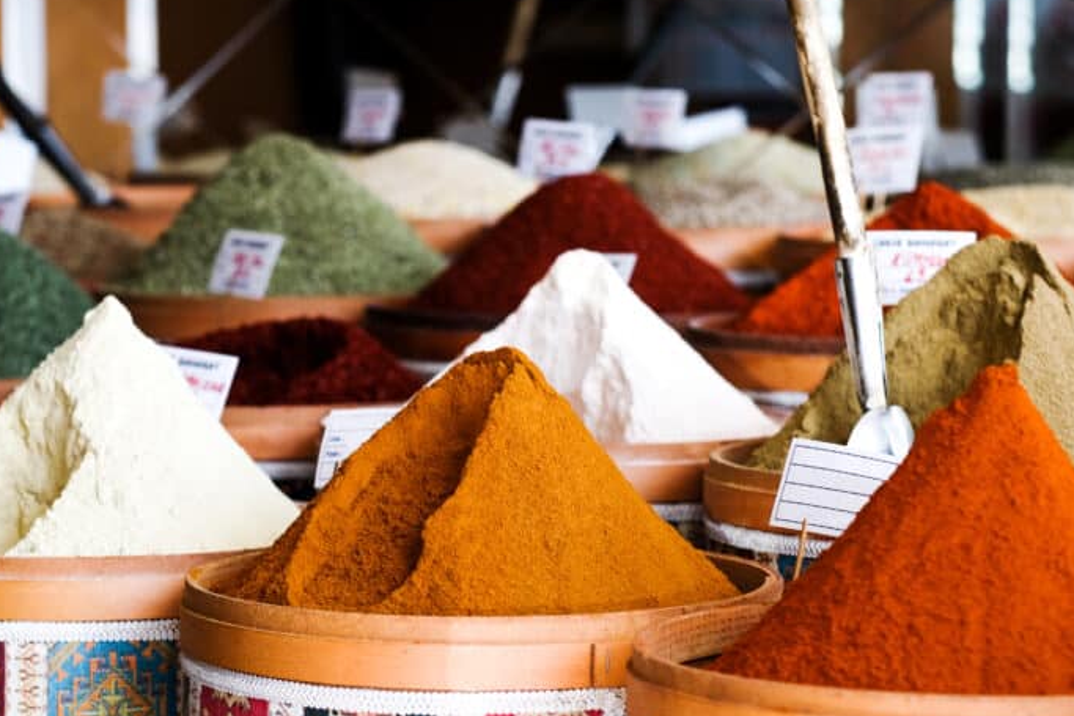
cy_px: 363
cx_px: 432
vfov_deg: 10.9
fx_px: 3758
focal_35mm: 126
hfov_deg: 16.3
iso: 160
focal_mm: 56
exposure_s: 1/250
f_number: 2.8
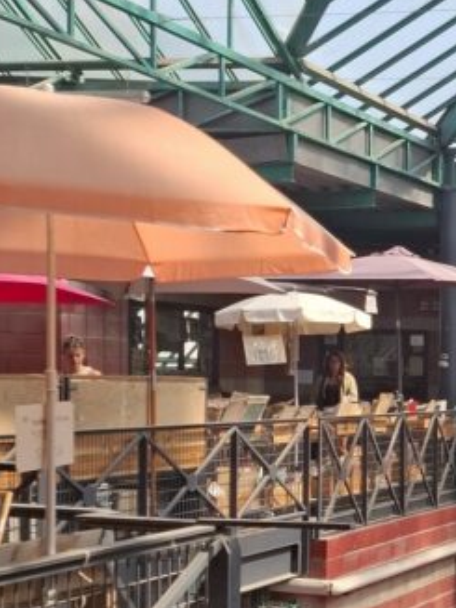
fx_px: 1265
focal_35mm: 72
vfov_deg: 26.6
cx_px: 637
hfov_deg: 18.6
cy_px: 465
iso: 50
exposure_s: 1/905
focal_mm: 5.54
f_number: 1.8
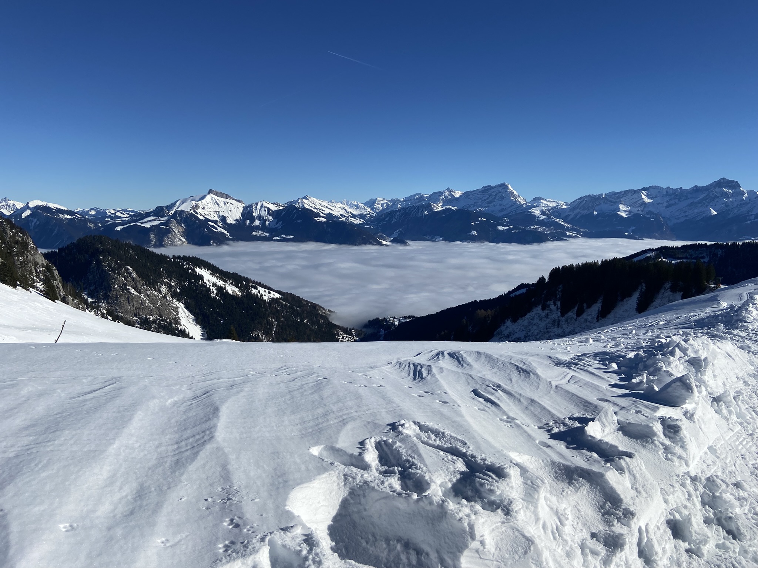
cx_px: 379
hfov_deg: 67.3
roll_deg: -0.4
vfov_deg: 53.1
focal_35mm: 26
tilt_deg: -8.6
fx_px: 569
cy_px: 284
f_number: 1.8
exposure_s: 1/7692
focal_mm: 4.25
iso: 32
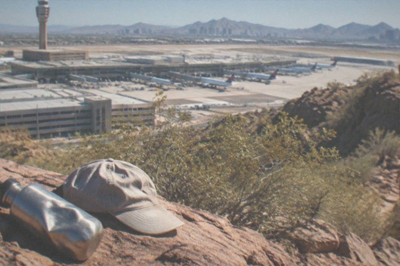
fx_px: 522
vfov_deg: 28.6
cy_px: 133
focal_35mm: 47
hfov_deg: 41.9
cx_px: 200
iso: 200
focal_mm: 47
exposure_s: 1/500
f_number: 9
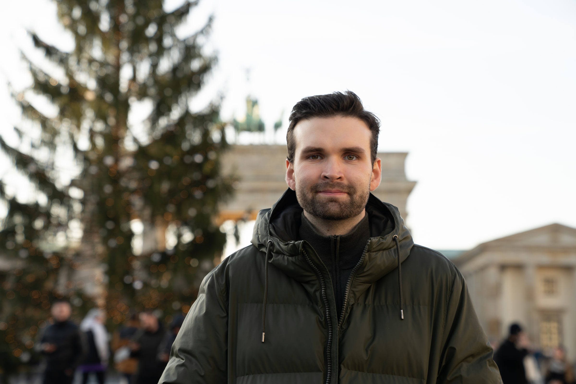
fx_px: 1120
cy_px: 192
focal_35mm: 70
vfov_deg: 19.5
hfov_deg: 28.8
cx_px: 288
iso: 100
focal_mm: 70
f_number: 4
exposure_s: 1/160
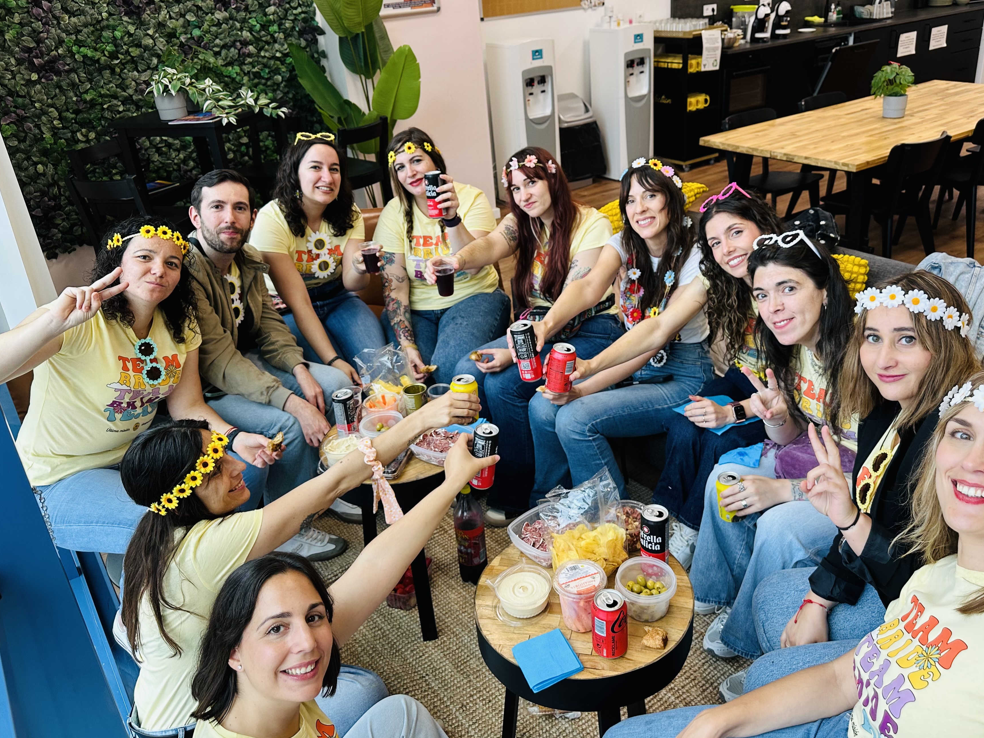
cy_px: 330
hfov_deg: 63.4
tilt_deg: -24.8
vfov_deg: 49.7
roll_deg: +4.0
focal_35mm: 28
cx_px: 532
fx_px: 796
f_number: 1.78
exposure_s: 1/100
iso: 125
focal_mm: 6.86
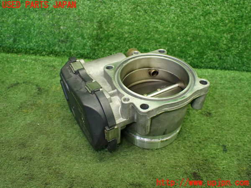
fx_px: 218
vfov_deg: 46.8
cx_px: 126
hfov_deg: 60.0
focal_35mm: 30
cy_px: 94
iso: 640
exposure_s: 1/125
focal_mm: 5.4
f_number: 2.3
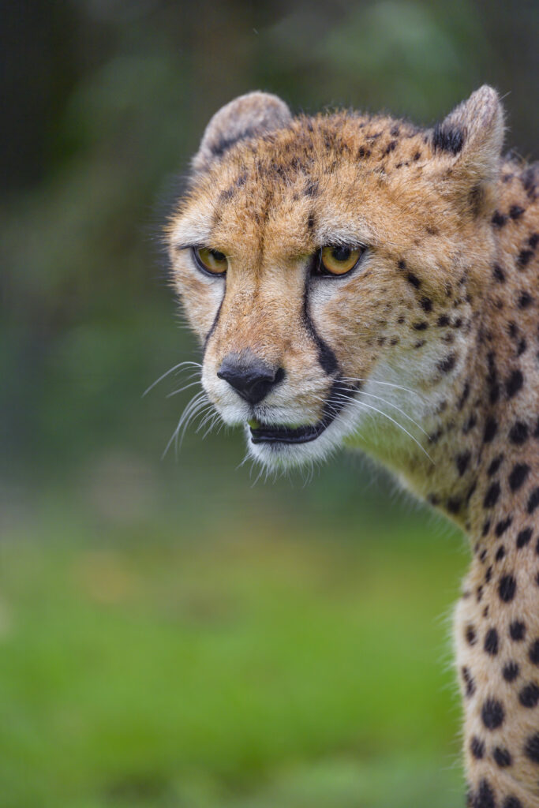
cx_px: 270
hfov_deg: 3.4
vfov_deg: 5.2
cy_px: 404
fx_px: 8980
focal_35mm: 400
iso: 900
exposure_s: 1/640
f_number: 4.5
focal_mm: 400
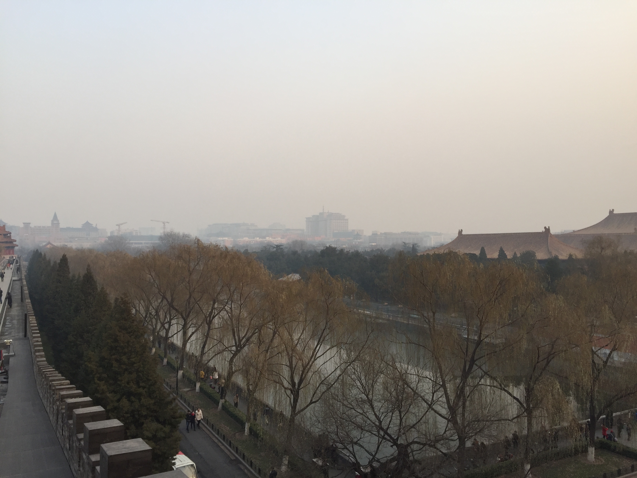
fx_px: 534
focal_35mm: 29
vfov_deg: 48.2
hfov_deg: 61.7
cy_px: 239
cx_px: 318
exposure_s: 1/366
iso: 32
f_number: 2.2
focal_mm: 4.15
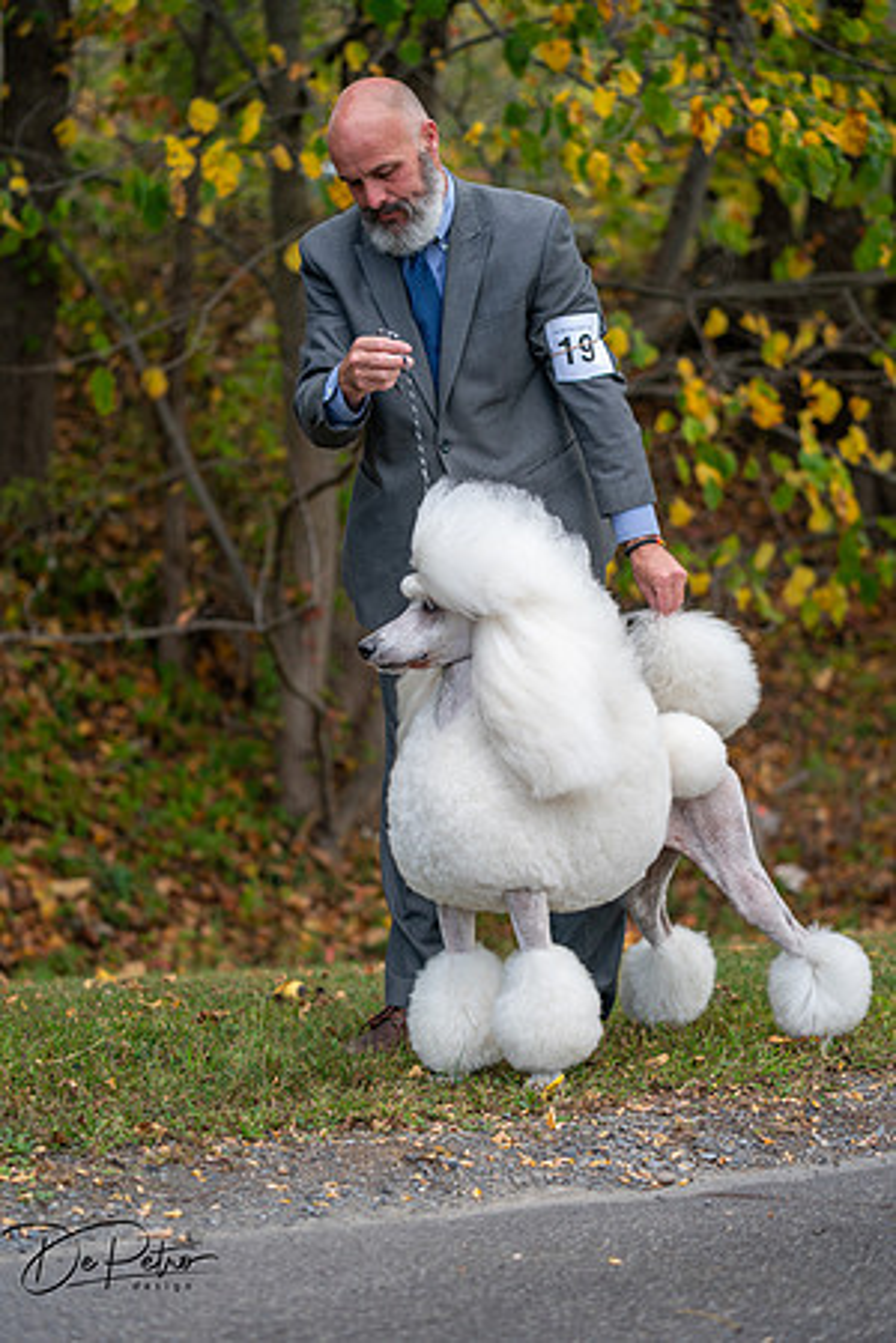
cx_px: 448
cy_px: 672
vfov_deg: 25.4
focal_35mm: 80
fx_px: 2986
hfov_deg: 17.1
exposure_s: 1/800
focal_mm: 80
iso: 160
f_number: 2.8
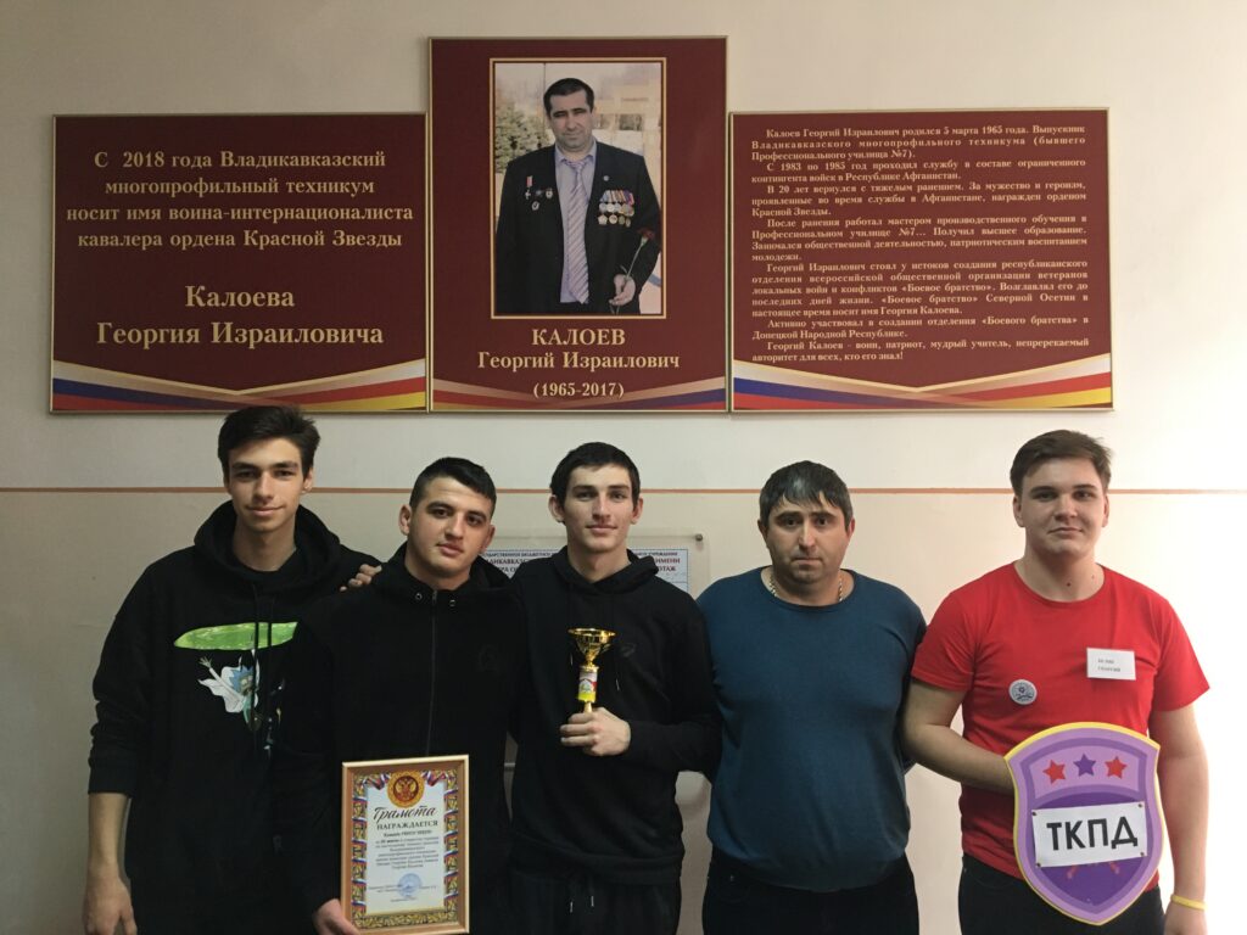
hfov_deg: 61.7
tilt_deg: +2.2
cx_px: 624
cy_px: 468
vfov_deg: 48.2
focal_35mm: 29
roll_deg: -0.2
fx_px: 1045
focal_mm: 4.15
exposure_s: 1/33
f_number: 2.2
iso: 160
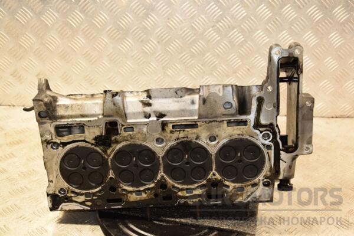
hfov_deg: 37.9
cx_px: 177
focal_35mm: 52
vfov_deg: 25.8
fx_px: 516
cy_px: 118
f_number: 5
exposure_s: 1/100
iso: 800
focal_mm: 35
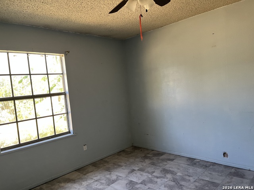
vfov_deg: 53.1
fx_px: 191
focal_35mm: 26
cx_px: 127
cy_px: 95
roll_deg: +4.5
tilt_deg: +2.2
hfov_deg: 67.3
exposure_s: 1/93
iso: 125
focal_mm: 5.1
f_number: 1.6
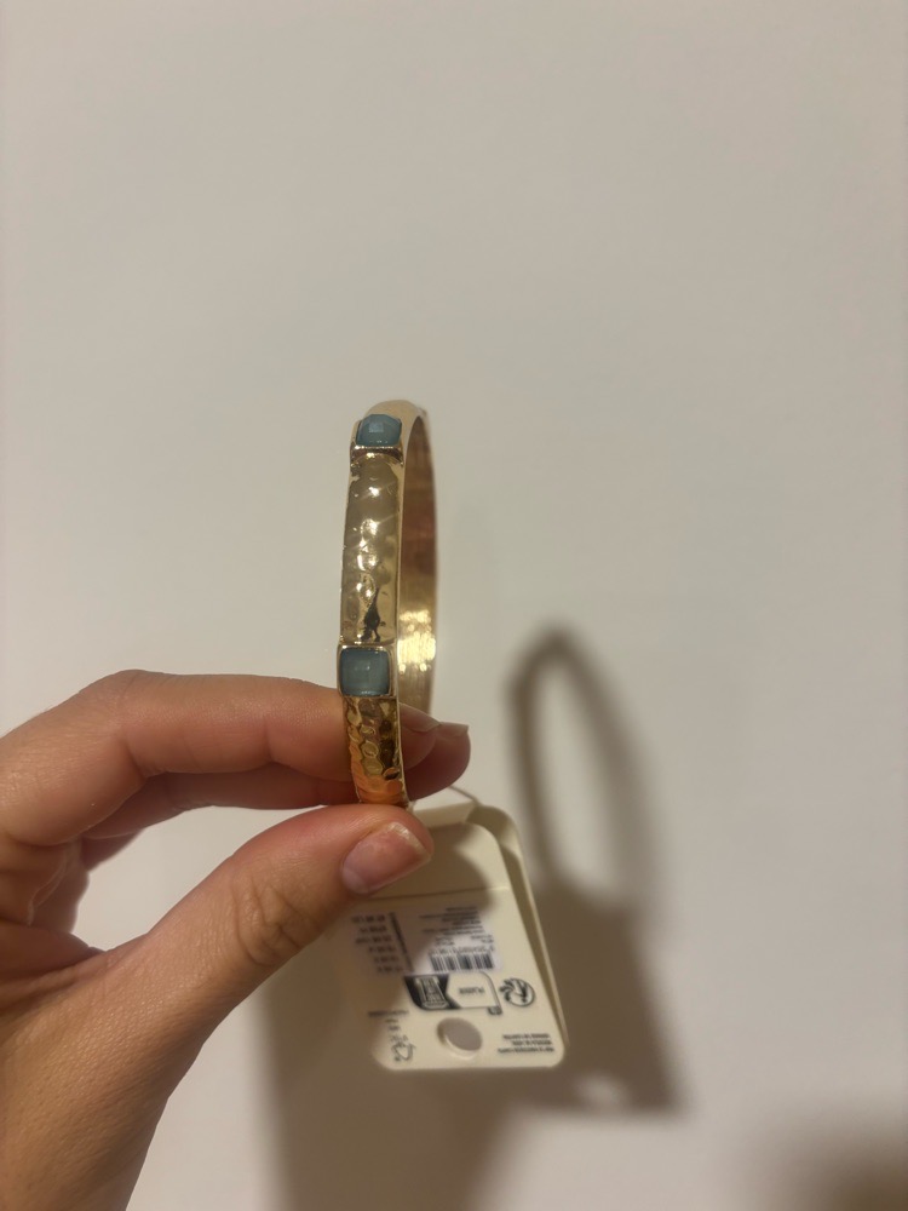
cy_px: 606
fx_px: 909
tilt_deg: -7.0
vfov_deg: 67.3
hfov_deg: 53.1
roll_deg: +4.7
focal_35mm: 26
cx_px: 454
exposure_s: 1/50
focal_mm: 5.96
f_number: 1.6
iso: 80
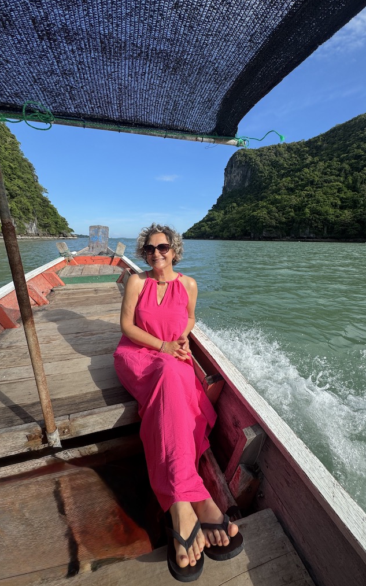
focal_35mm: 15
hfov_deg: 74.7
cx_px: 195
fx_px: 239
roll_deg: -2.1
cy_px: 293
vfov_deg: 101.5
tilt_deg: -13.3
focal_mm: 2.22
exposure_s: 1/1536
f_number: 2.2
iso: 50
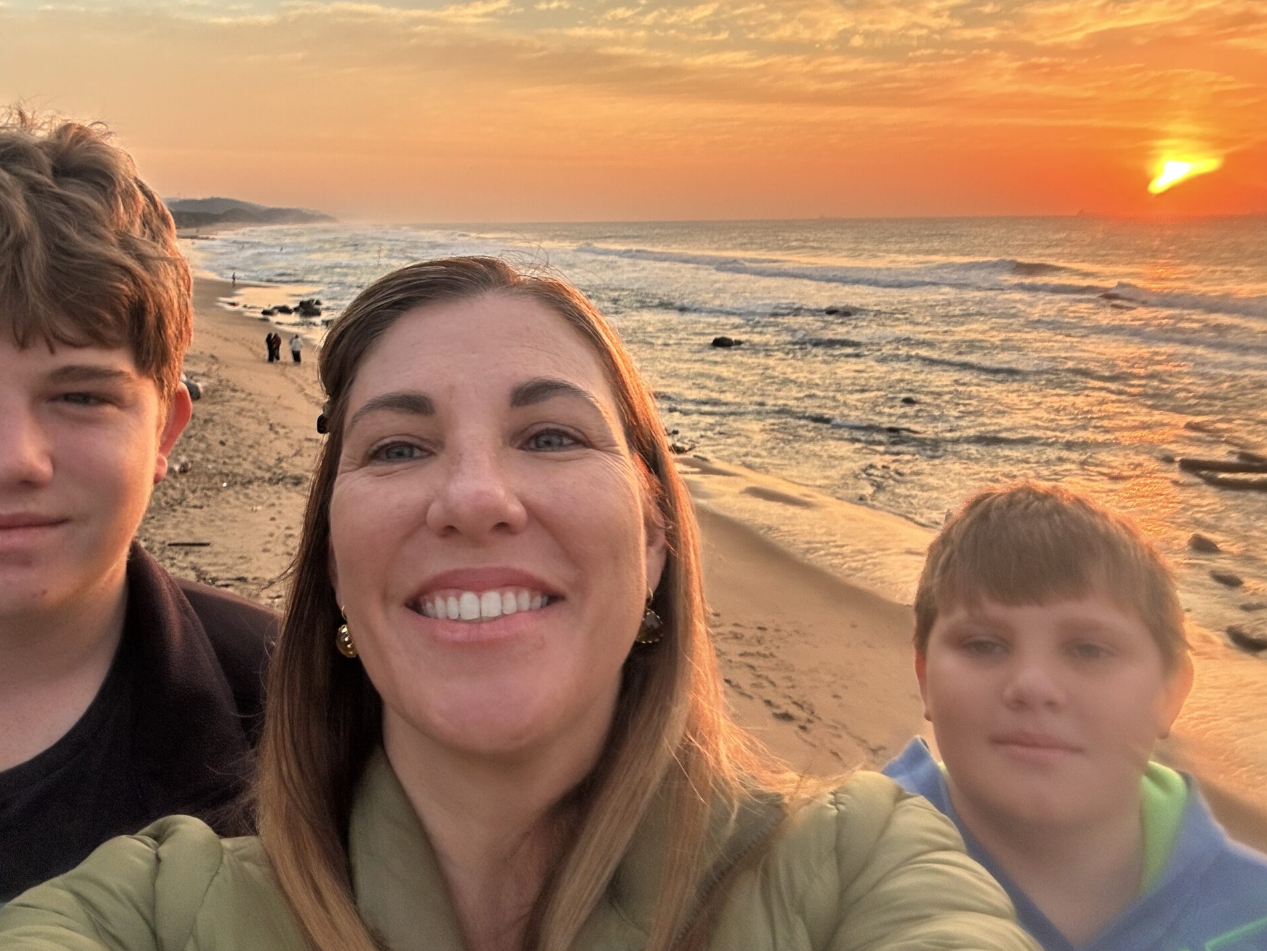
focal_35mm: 31
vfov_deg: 45.4
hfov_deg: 58.1
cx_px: 547
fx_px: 1135
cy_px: 448
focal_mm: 2.69
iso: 25
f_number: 1.9
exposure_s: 1/462
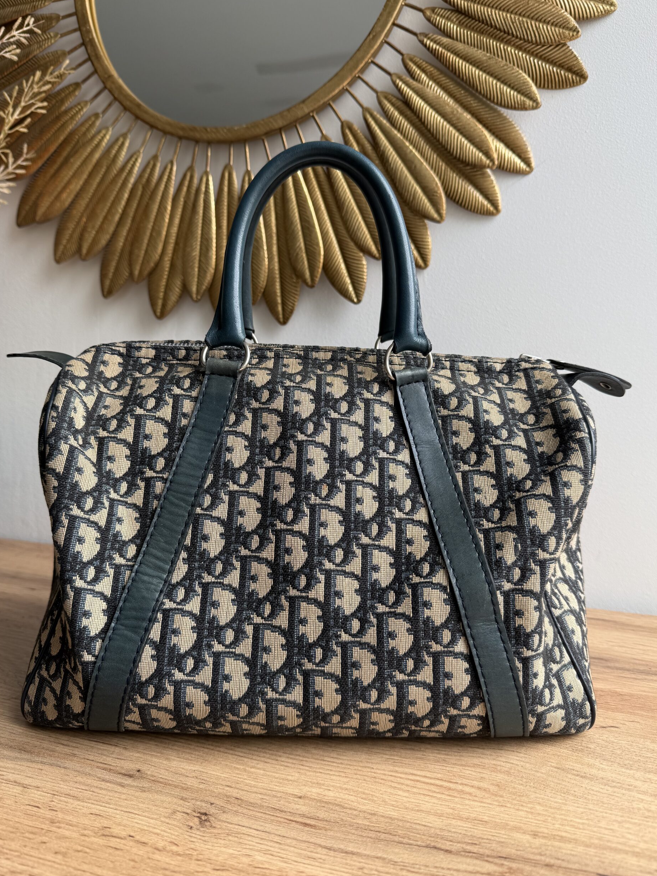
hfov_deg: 54.9
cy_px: 436
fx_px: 633
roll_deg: -1.5
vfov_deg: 69.4
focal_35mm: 25
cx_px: 322
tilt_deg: -4.3
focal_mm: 6.76
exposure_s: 1/379
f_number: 1.78
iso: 80
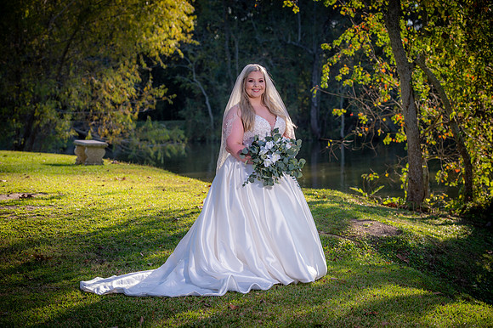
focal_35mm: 98
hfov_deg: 20.8
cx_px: 246
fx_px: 1341
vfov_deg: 13.9
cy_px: 164
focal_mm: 98
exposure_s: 1/125
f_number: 5.6
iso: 100
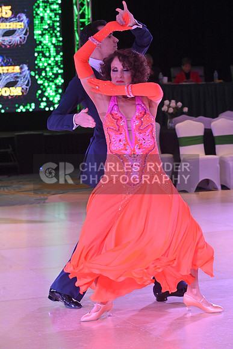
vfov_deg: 17.1
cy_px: 174
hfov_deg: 11.4
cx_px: 116
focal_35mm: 120
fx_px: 1164
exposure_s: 1/320
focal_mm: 120
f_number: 8
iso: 5000
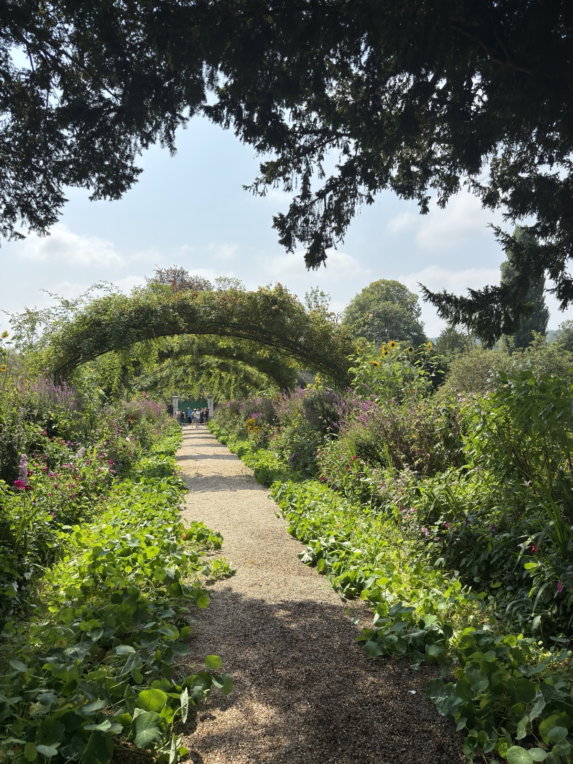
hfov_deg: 56.8
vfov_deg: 71.6
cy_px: 382
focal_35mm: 24
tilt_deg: -1.7
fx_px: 530
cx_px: 286
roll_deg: +0.0
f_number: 1.78
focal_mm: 6.76
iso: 64
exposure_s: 1/4292
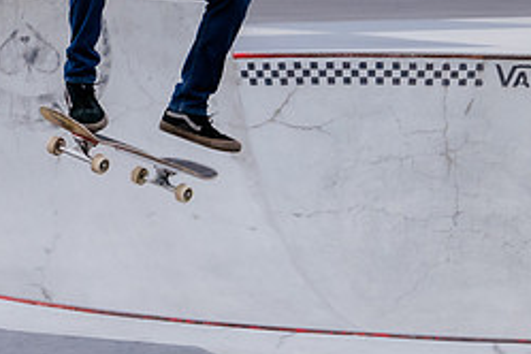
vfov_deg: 7.9
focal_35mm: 172
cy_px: -76
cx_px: -41
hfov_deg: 11.8
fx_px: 2537
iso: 2500
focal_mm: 62
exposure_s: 1/400
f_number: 9
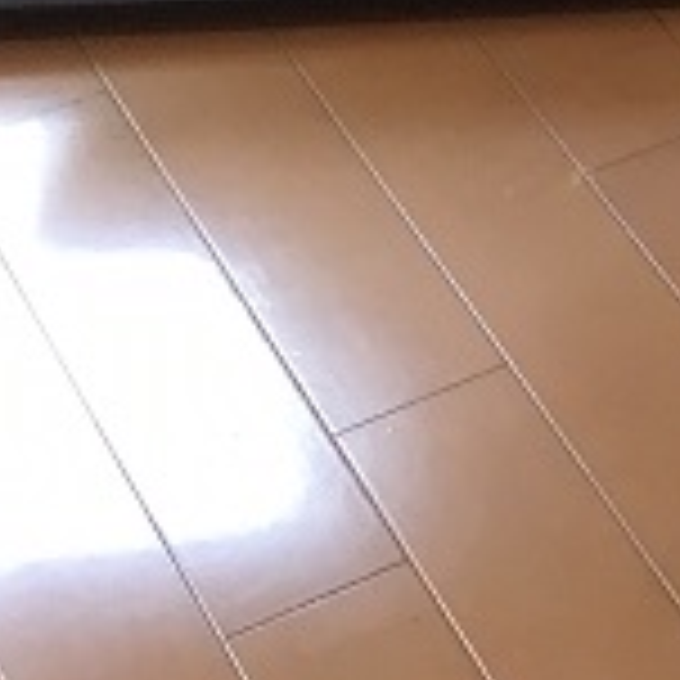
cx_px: 2076
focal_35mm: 171
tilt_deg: -32.2
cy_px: -315
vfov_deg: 9.9
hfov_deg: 8.5
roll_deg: -3.3
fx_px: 3800
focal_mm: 4.15
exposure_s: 1/30
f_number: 2.2
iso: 50
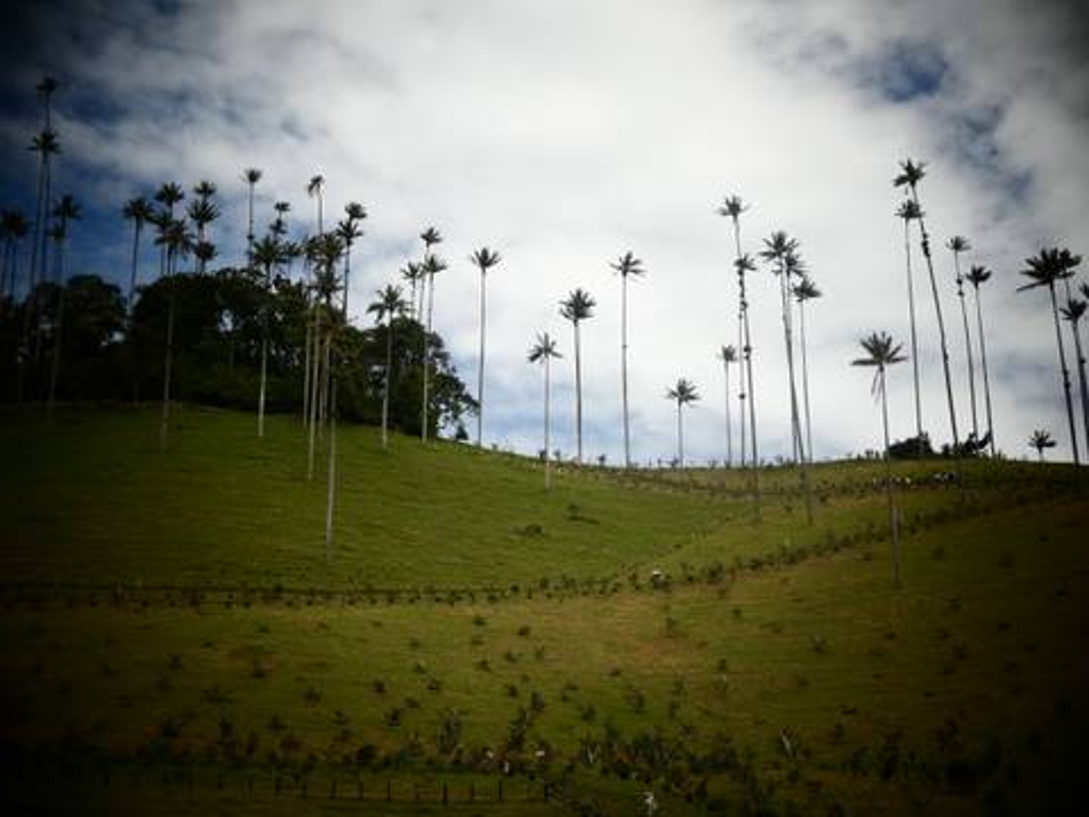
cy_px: 408
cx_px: 544
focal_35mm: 57
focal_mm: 10.3
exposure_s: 1/640
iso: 80
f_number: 4.2
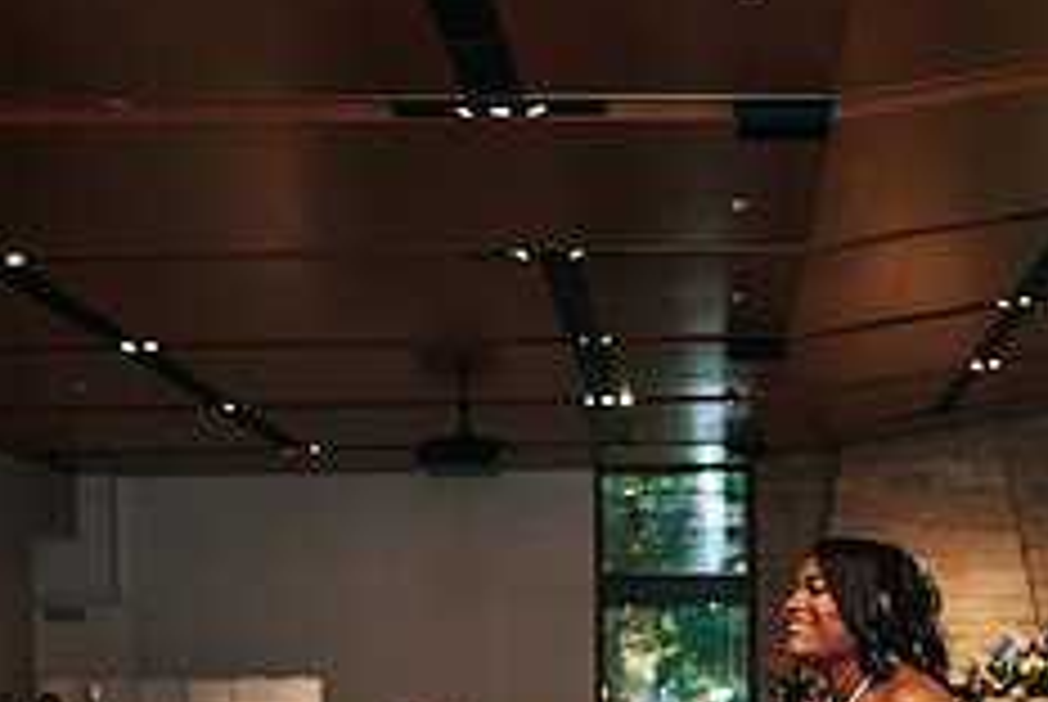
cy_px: 844
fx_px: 2536
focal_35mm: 87
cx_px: 994
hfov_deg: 22.6
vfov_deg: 15.2
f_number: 2.8
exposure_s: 1/160
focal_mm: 35
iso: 500
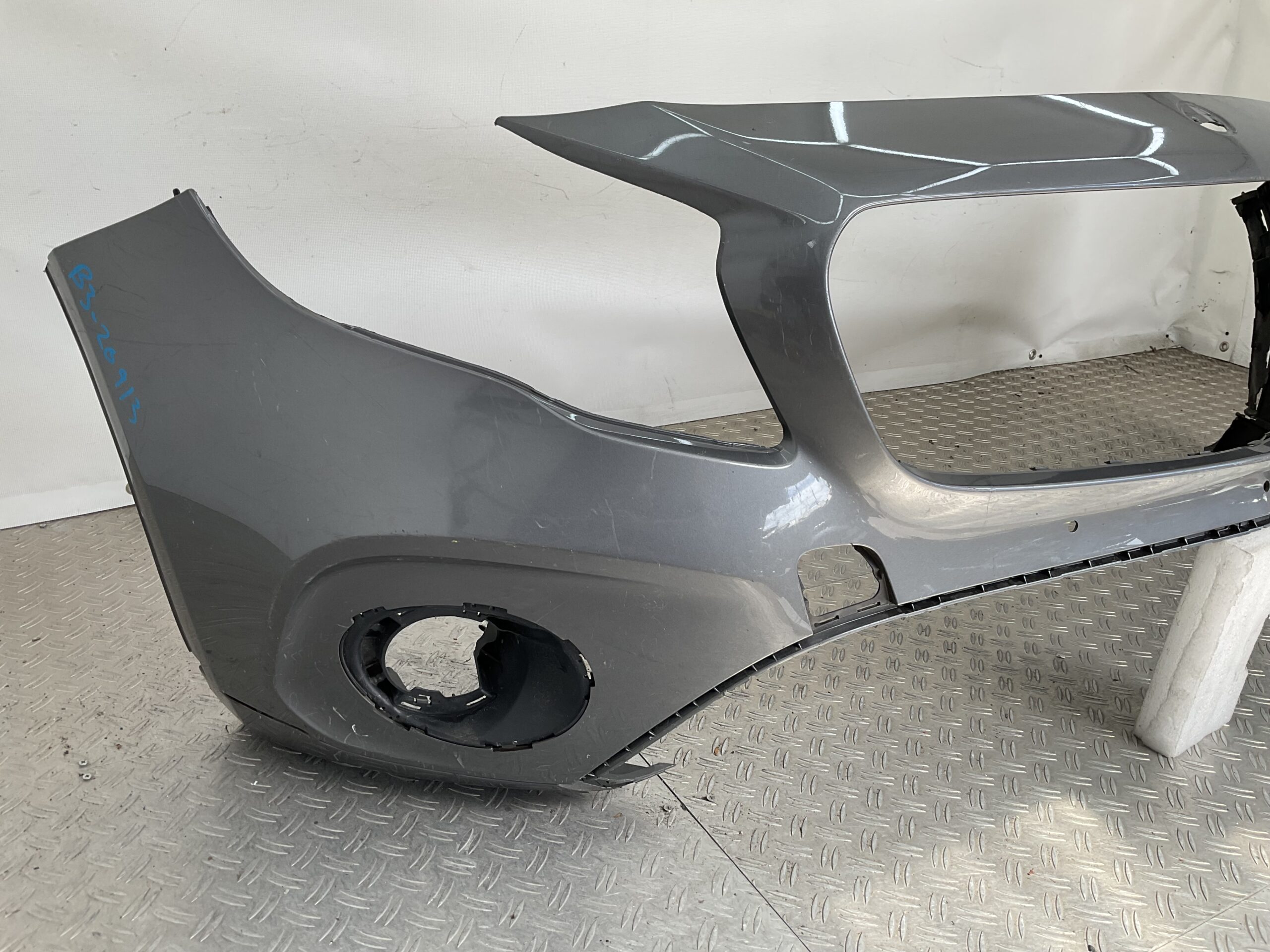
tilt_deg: -23.3
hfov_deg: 61.7
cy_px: 476
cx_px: 635
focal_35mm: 29
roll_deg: -4.9
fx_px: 1064
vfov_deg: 48.2
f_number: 1.8
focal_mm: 3
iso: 16
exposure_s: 1/264
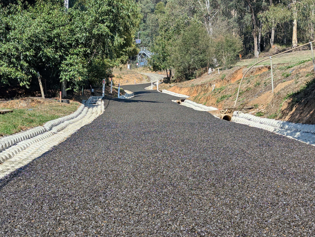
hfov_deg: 33.7
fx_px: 519
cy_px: 117
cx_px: 132
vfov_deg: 25.7
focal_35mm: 57
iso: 46
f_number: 1.85
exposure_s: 1/2053
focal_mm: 6.81
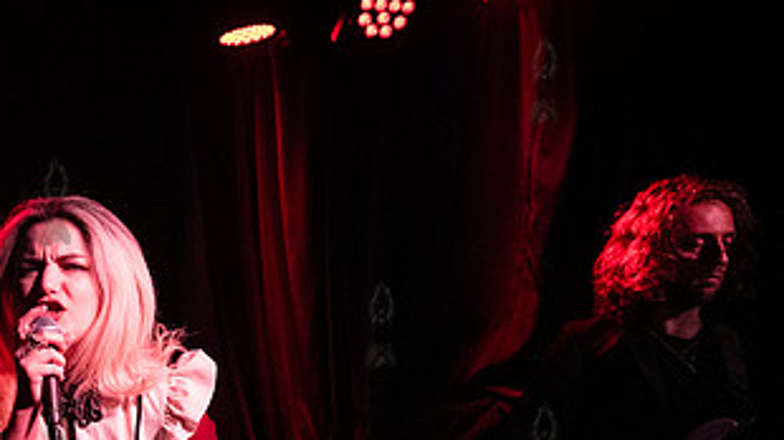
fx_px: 997
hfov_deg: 39.3
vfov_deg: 23.8
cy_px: 445
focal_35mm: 48
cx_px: 53
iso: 12800
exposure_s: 1/400
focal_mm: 24
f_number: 4
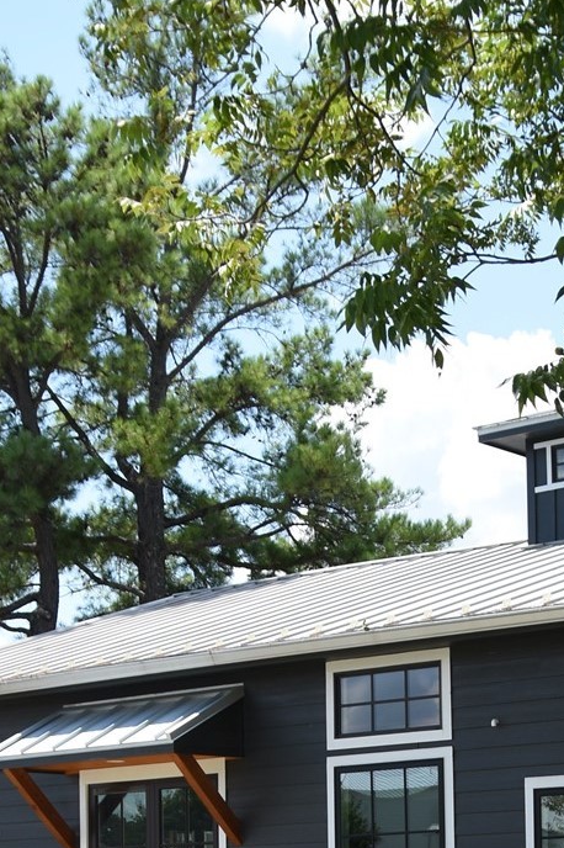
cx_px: 440
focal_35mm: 75
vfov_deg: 25.2
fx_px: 1775
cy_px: 895
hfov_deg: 17.9
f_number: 3.2
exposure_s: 1/1000
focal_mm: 17
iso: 100
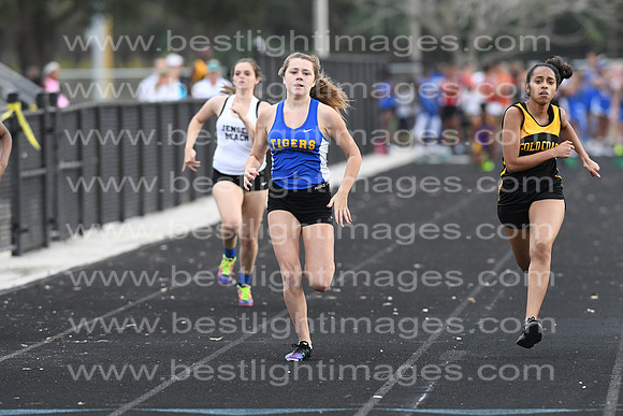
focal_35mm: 450
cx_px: 312
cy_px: 208
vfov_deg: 3.1
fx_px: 7789
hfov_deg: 4.6
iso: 1600
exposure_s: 1/1600
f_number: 4
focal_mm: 300
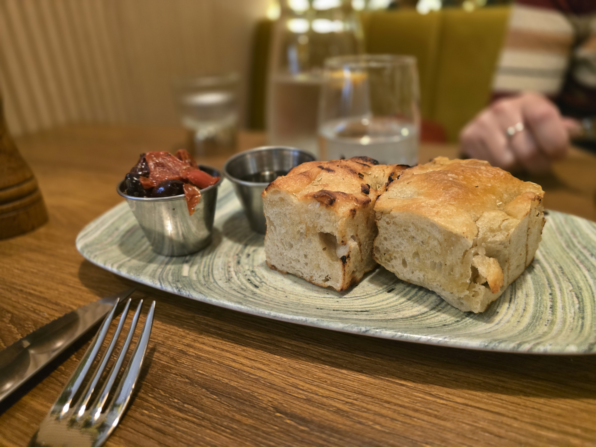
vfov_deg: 58.9
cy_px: 224
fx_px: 396
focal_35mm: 23
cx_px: 298
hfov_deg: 73.9
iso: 1000
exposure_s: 1/60
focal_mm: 6.3
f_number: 1.7
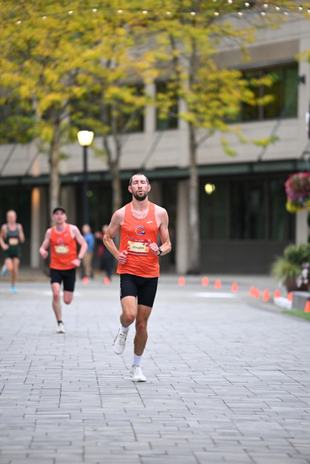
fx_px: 2582
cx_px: 155
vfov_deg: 10.3
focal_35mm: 200
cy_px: 232
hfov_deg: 6.9
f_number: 2.8
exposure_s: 1/800
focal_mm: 200
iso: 1600
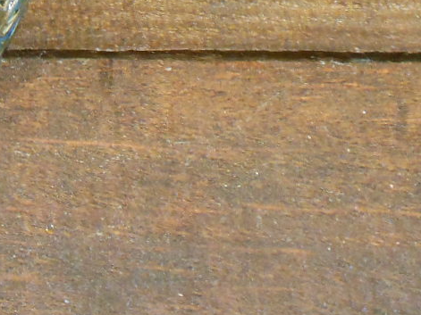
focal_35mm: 146
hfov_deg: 13.0
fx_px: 1775
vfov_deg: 9.8
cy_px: -197
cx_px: -151
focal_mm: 7.7
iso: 800
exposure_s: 1/8
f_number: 3.8
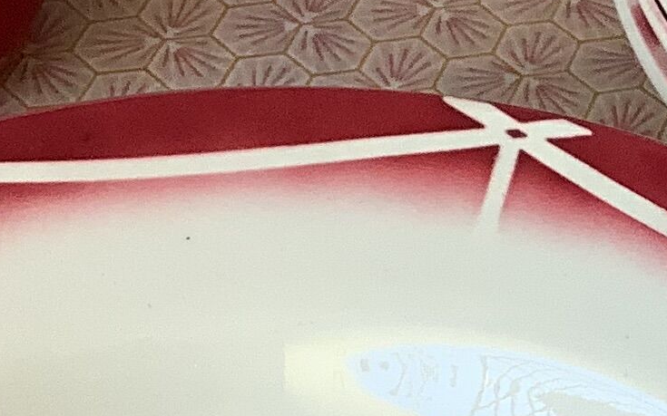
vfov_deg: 9.0
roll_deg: -1.2
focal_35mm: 146
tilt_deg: -41.1
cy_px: 228
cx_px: 863
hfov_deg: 13.8
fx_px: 2653
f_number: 2.4
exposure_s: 1/120
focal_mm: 3.3
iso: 50
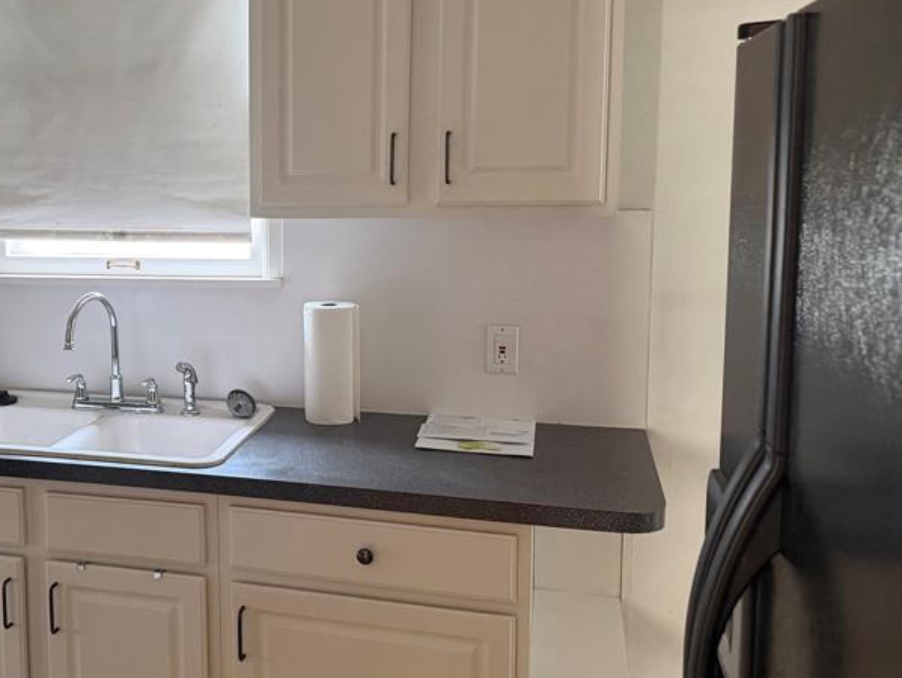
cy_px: 292
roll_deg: +1.9
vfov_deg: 35.1
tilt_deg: -7.5
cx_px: 170
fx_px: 1069
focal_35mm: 41
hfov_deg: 43.4
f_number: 1.78
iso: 400
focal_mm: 6.76
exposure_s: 1/60
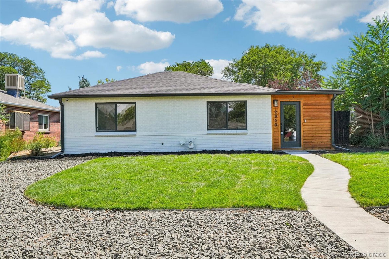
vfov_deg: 47.9
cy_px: 130
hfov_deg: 67.4
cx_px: 194
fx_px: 292
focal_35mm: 27
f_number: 8
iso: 800
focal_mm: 18
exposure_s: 1/2000
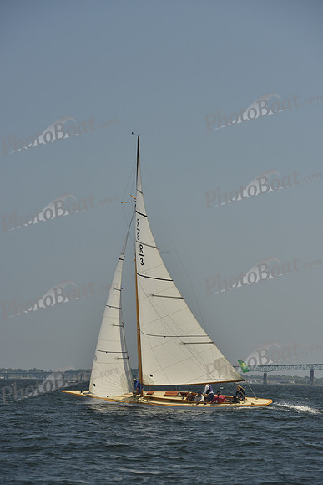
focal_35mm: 145
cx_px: 162
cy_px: 242
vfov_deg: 14.2
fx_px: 1950
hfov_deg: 9.5
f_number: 9
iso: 280
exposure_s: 1/800
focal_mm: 145
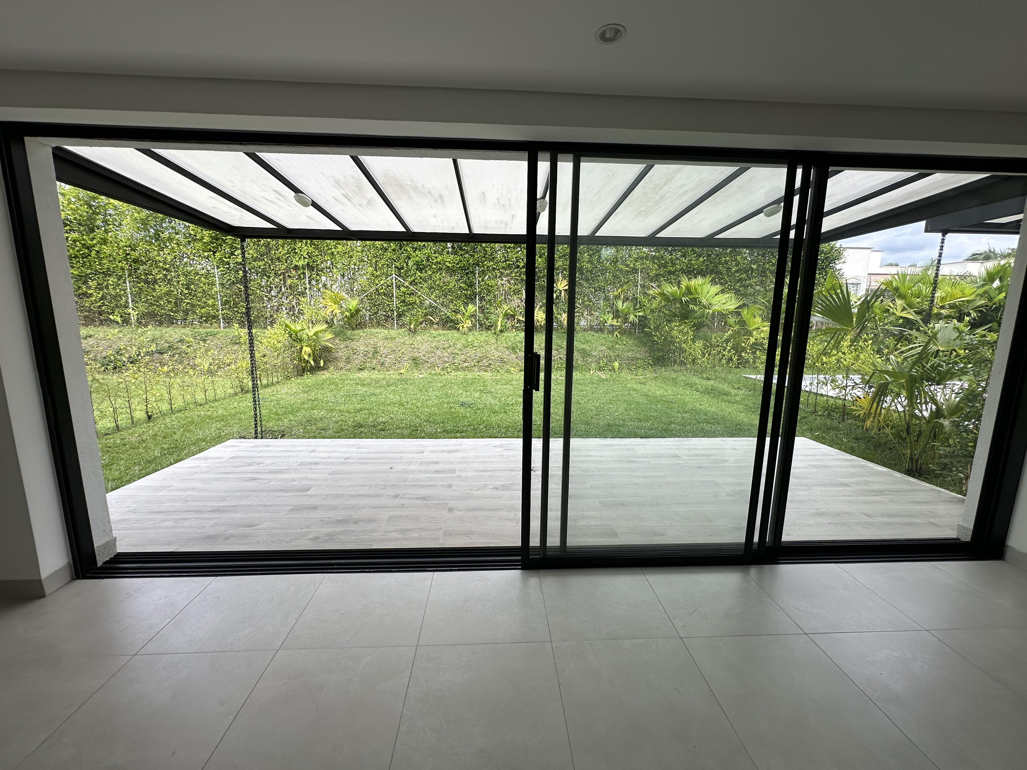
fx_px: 415
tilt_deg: -8.3
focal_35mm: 14
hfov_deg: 102.1
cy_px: 385
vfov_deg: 85.7
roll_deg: -1.3
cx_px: 514
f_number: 2.2
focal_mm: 2.22
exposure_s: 1/310
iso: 40
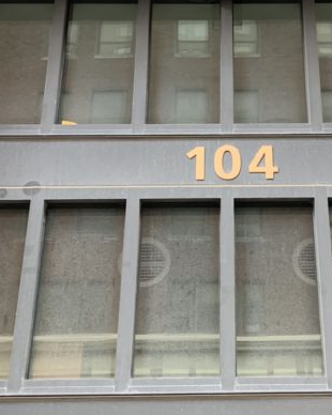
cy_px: 156
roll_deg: +0.7
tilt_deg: +30.5
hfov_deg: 22.7
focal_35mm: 67
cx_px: 232
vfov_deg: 28.2
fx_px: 824
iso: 100
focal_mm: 4.25
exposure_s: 1/107
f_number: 1.8
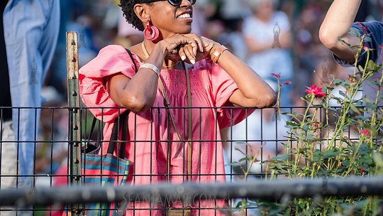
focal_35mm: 227
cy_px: 92
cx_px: 166
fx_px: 2306
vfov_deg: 5.4
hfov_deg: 9.5
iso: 800
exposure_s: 1/500
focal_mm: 155
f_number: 3.5
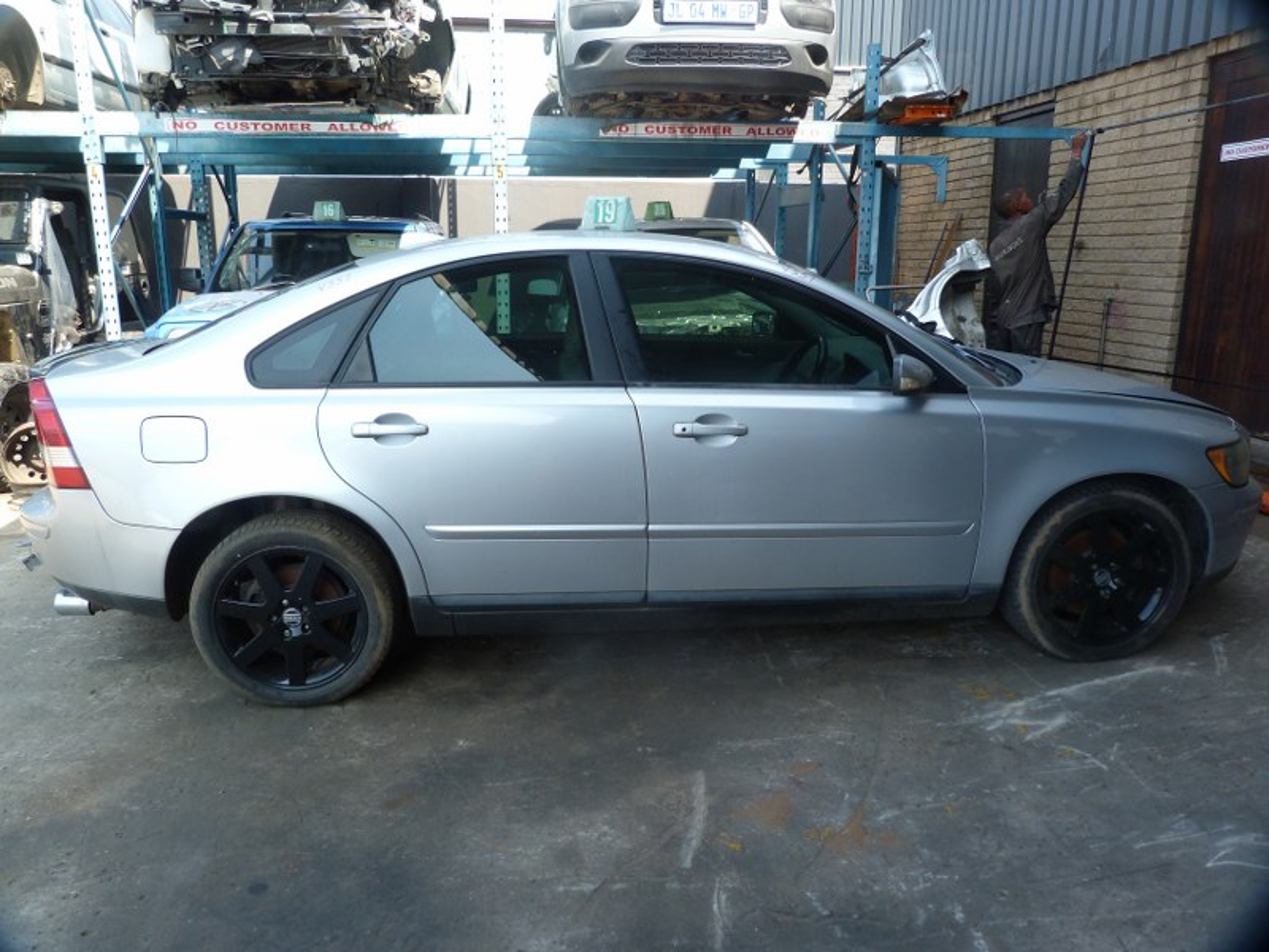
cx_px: 634
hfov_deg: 69.4
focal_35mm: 25
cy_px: 476
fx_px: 916
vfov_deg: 54.9
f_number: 3.2
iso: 80
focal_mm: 4.5
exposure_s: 1/125
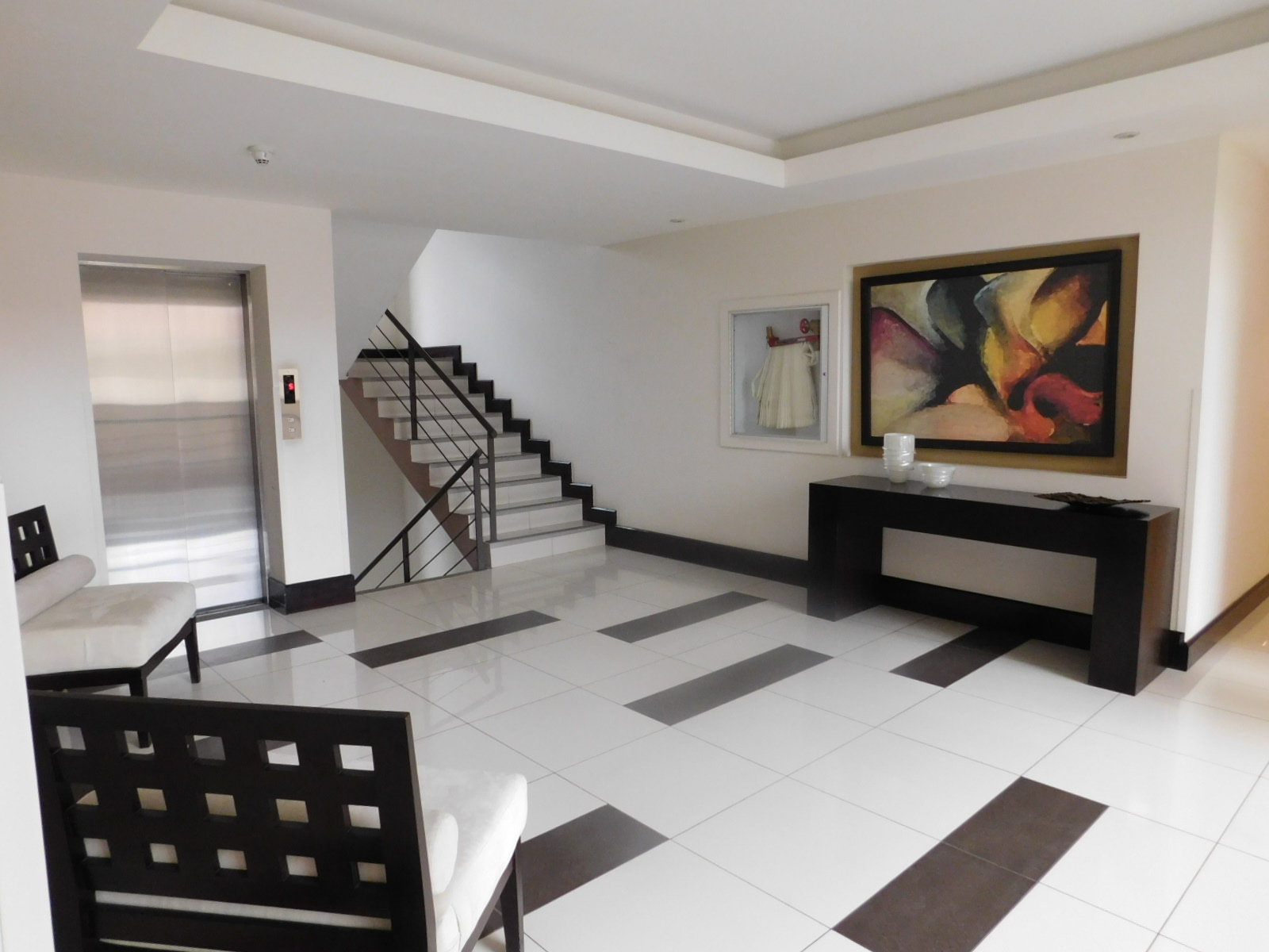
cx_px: 634
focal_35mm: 23
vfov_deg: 58.9
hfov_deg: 73.9
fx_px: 843
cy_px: 476
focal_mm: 4
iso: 400
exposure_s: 1/30
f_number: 3
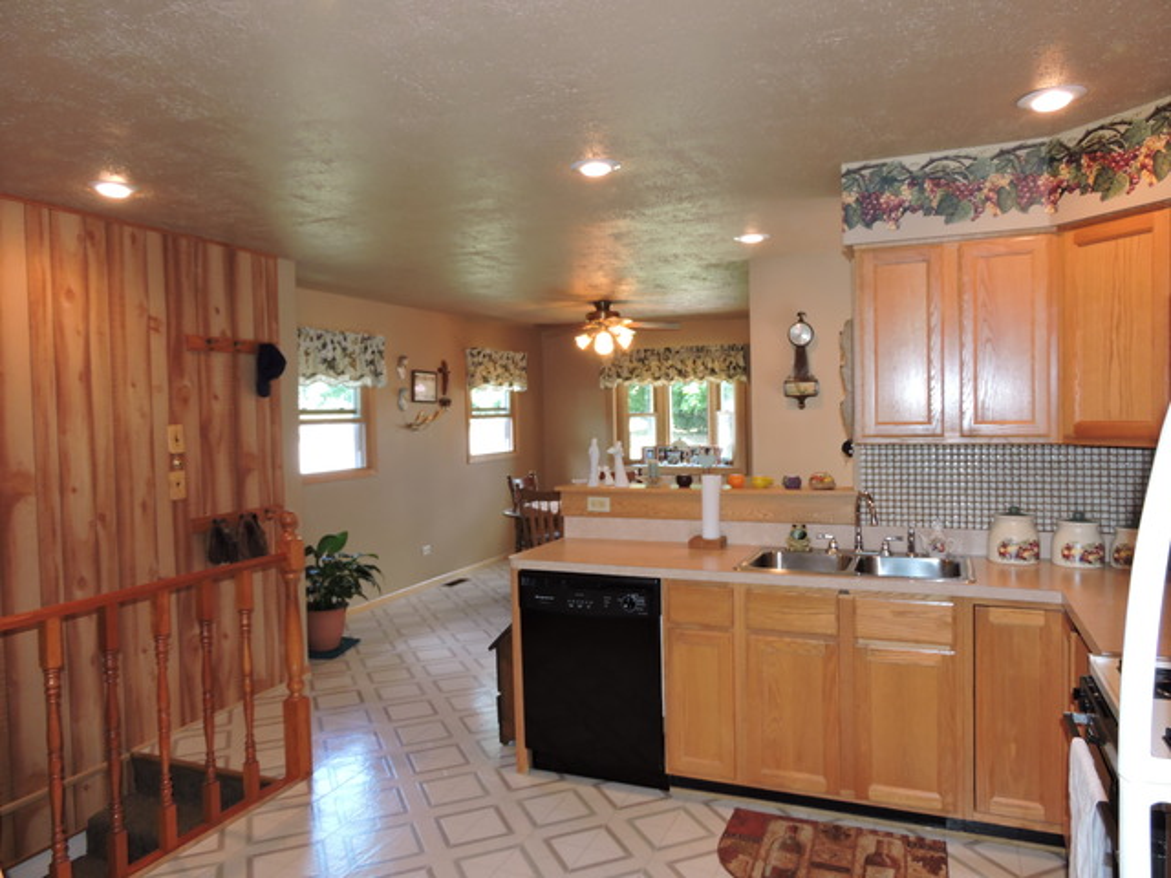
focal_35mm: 24
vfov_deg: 56.8
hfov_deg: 71.6
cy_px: 439
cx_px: 586
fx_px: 812
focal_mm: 4.3
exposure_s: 1/30
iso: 200
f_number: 3.3
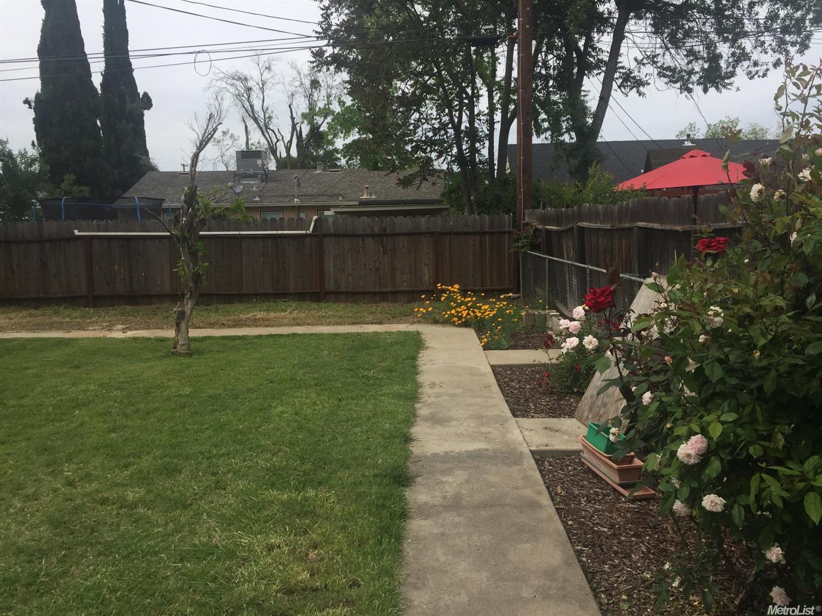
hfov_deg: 61.7
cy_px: 308
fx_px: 688
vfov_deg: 48.2
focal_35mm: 29
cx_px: 411
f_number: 2.2
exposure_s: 1/1721
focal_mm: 4.15
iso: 32
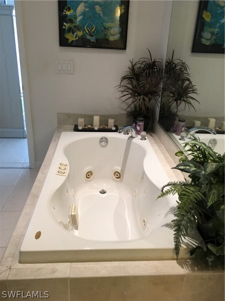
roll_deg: -3.1
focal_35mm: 29
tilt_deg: -23.6
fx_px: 251
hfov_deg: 48.2
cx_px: 112
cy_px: 150
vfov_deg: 61.7
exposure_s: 1/30
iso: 40
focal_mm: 4.15
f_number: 2.2
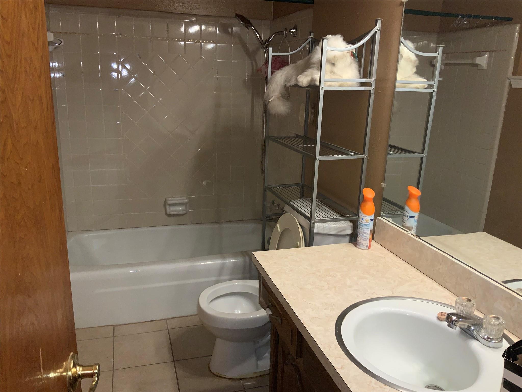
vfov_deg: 48.2
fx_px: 437
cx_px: 261
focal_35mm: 29
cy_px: 196
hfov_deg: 61.7
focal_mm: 3
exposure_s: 1/60
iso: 25
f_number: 1.8
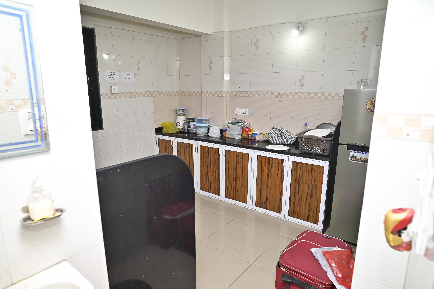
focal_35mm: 21
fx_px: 253
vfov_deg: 59.5
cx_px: 212
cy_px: 147
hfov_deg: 81.2
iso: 640
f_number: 4
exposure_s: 1/100
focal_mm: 20
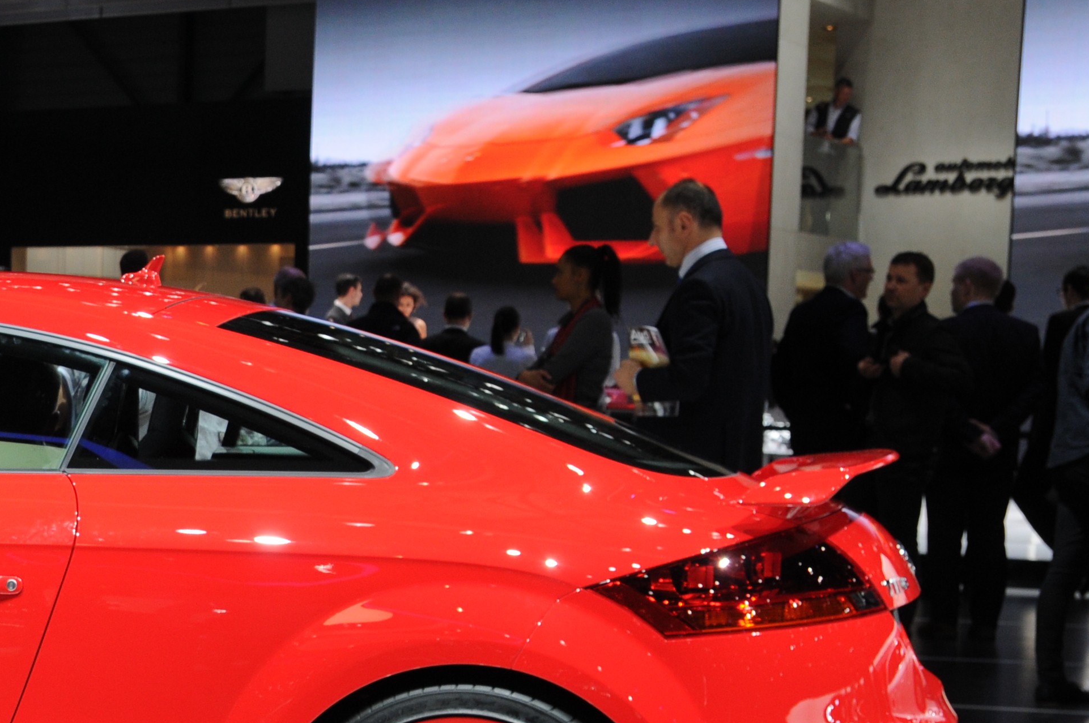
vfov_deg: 15.6
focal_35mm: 87
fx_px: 2629
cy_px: 547
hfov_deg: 22.3
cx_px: -48
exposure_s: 1/180
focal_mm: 26
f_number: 6.7
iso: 400
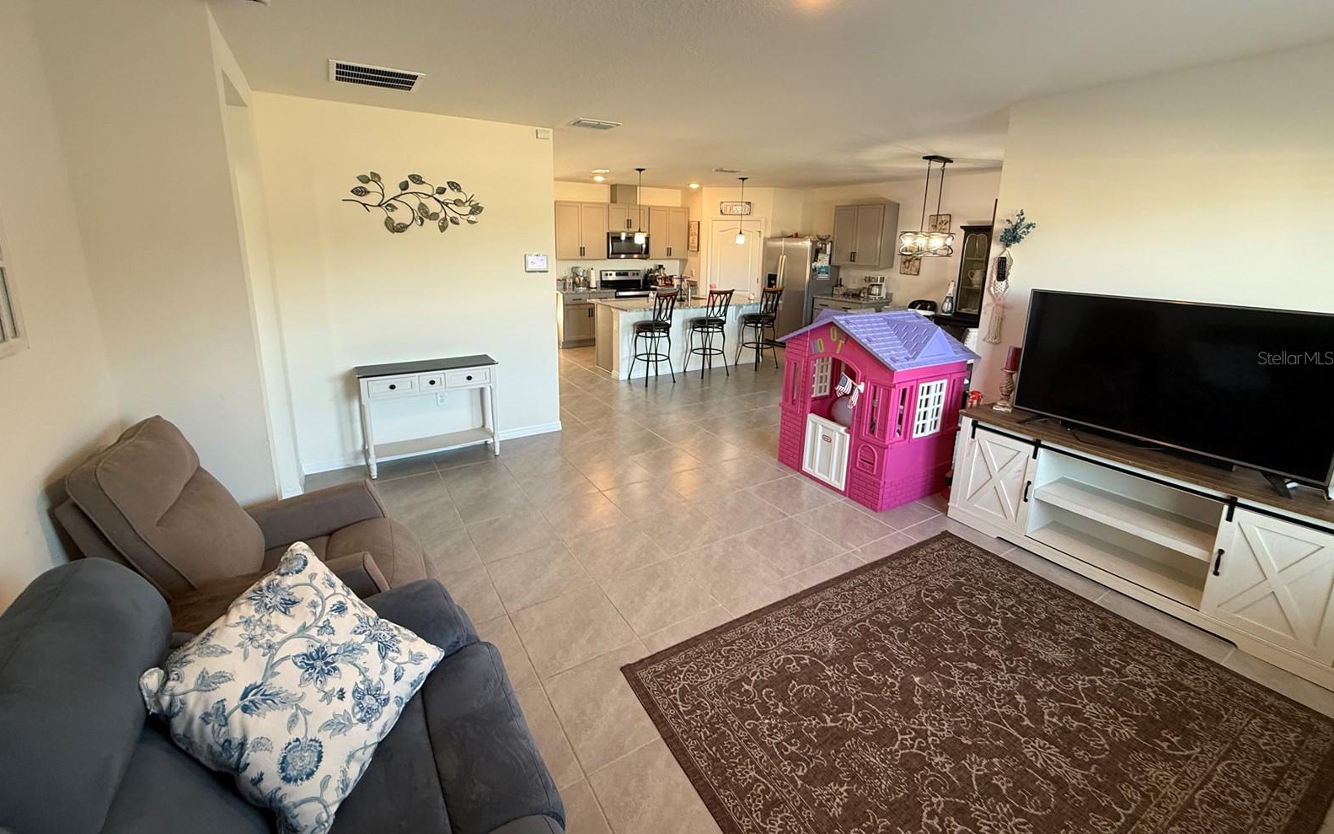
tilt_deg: -11.0
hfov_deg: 101.5
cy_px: 358
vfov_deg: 74.4
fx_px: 545
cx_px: 663
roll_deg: -0.7
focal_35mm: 15
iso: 320
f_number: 2.2
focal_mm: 2.22
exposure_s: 1/60
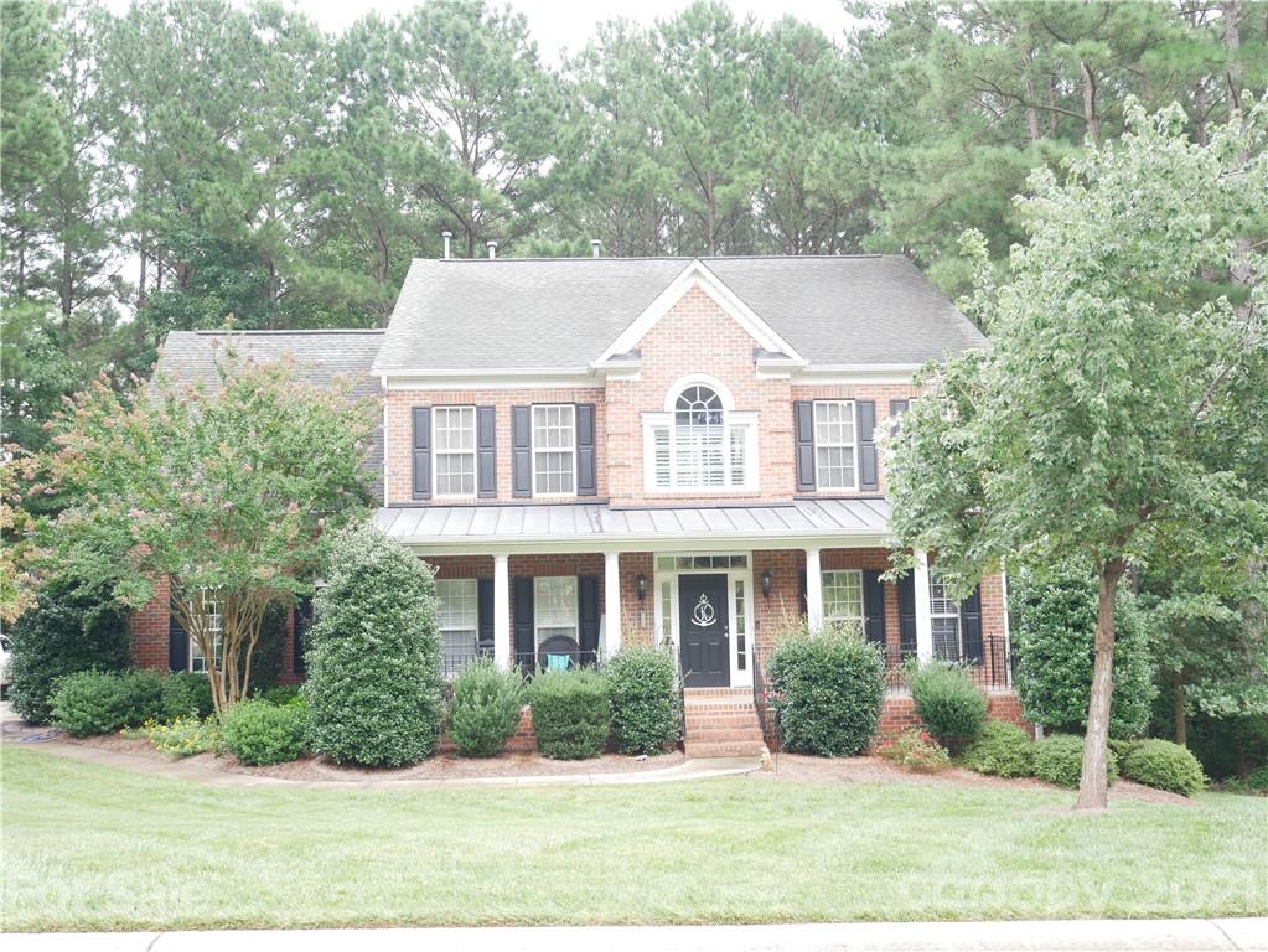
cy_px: 476
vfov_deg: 41.8
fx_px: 1246
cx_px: 634
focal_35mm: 34
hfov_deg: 53.9
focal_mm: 17
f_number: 4.1
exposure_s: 1/80
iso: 200
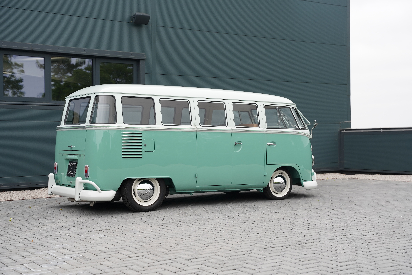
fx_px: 589
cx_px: 206
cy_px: 138
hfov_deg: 38.5
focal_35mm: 52
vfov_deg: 26.2
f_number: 4.5
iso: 320
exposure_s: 1/125
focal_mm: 51.5
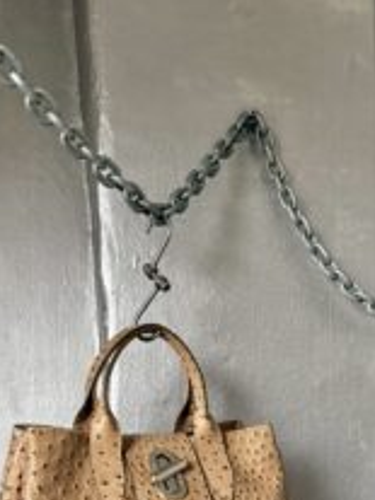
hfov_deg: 35.1
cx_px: 200
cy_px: 402
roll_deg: -0.6
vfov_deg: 43.6
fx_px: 593
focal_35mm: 41
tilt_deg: +0.8
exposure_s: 1/42
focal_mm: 6.76
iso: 800
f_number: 1.78
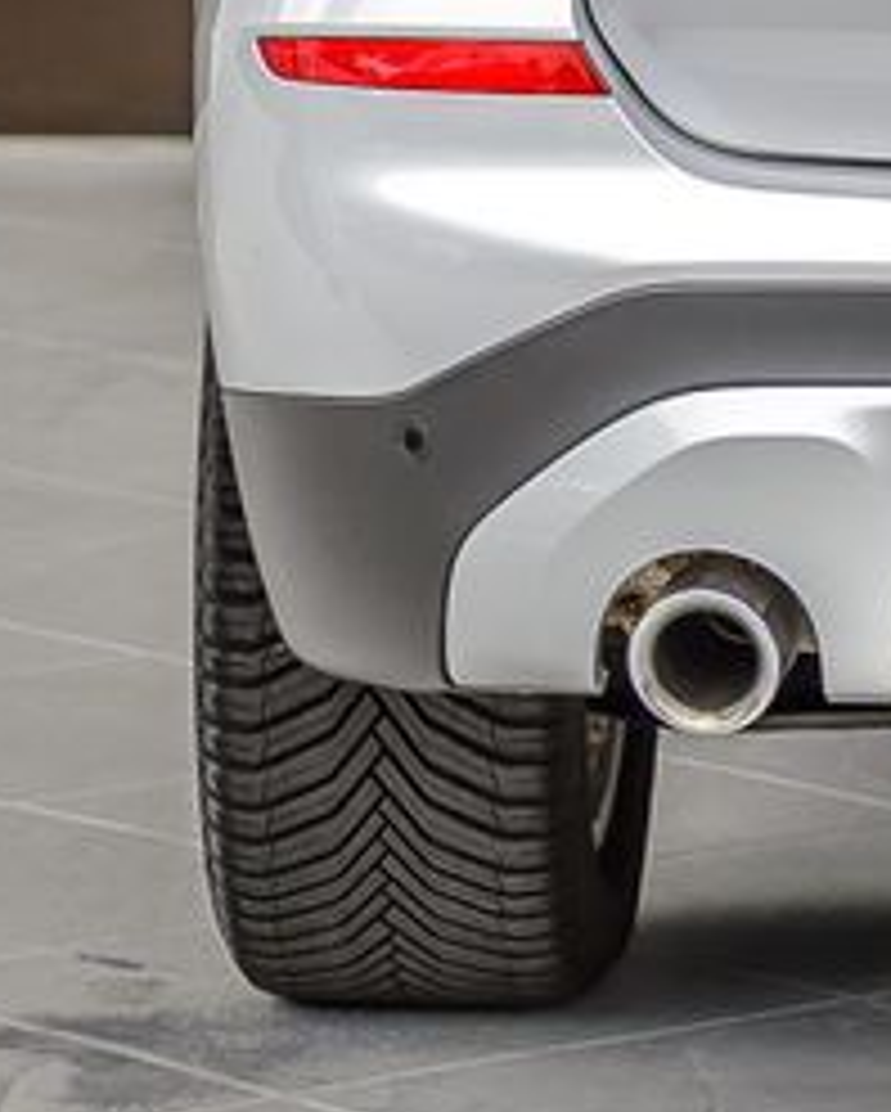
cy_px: -453
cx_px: 1665
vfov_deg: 5.3
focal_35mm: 361
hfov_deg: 4.2
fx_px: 11885
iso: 100
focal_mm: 70
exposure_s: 1/400
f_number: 4
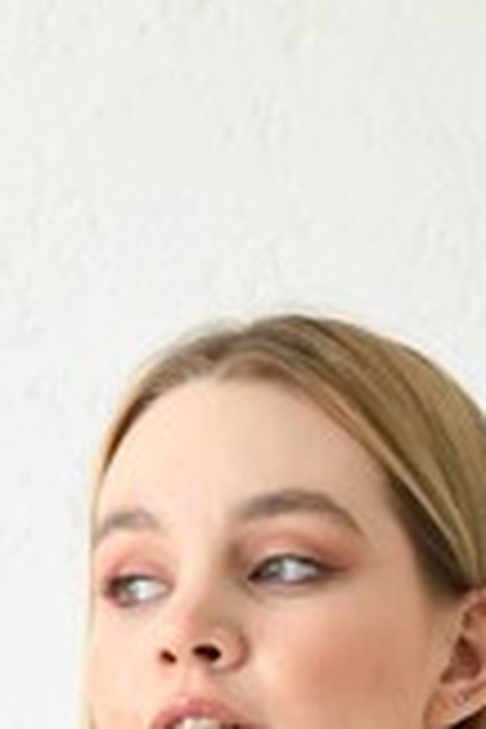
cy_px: 1188
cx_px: 230
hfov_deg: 6.3
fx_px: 4394
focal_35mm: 217
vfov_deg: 9.2
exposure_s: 1/160
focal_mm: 65
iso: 100
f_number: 5.6
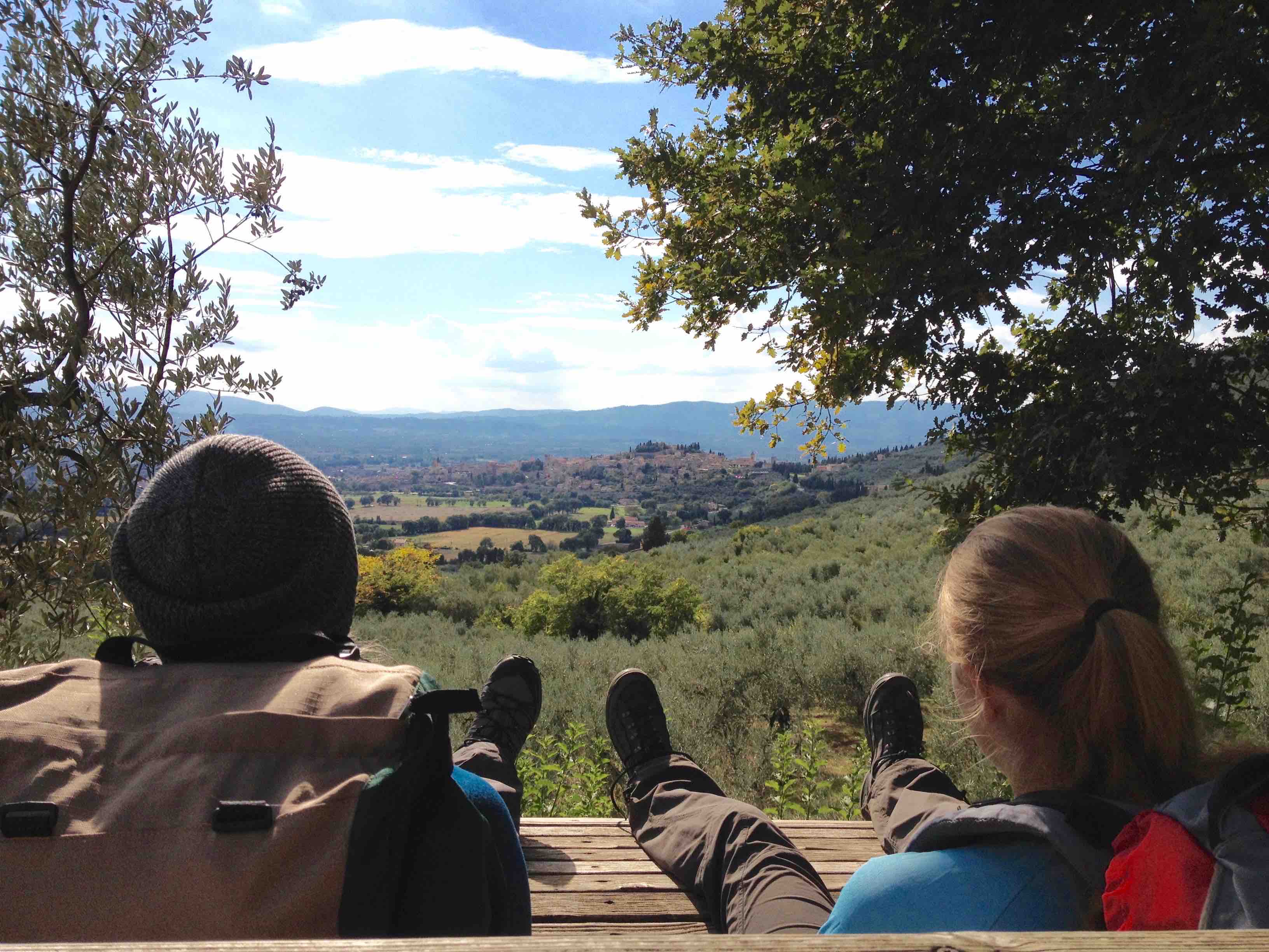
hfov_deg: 52.6
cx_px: 634
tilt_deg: -3.3
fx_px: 1283
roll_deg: -1.2
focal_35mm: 35
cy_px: 476
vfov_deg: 40.7
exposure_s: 1/3460
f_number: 2.4
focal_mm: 4.28
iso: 50
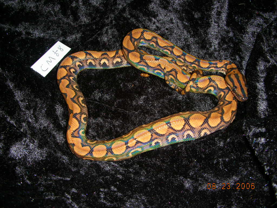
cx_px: 138
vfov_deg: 40.7
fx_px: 280
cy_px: 104
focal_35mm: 35
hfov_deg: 52.6
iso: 50
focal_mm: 5.8
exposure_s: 1/60.1
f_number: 8.5
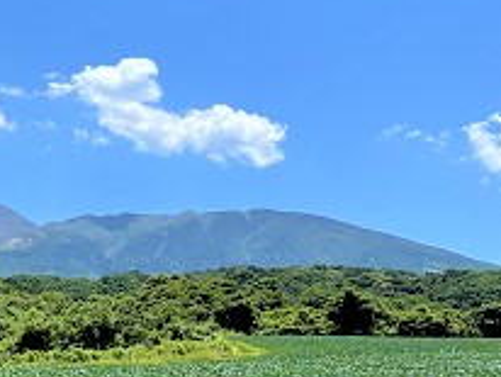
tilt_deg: +6.0
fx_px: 985
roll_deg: -4.7
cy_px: 264
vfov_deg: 21.5
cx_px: -148
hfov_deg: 24.8
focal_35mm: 68
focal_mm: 5.1
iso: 32
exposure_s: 1/4348
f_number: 1.6
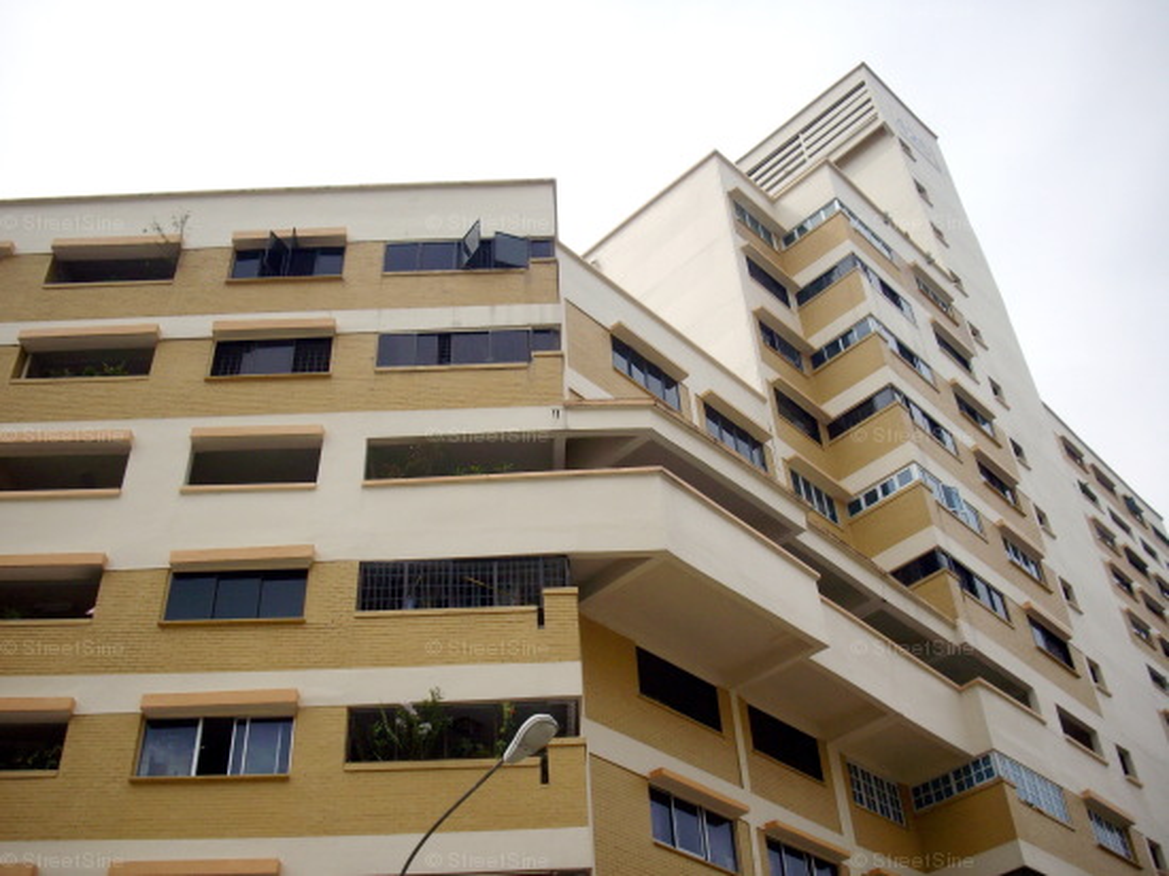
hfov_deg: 50.2
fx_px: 1249
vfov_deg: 38.6
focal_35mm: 37
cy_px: 438
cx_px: 584
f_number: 5.6
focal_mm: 6.2
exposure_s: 1/500
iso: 80
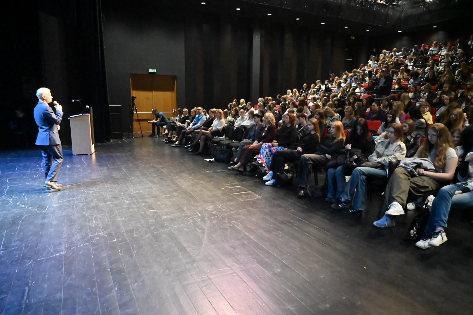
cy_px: 158
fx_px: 315
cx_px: 236
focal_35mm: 24
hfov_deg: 73.7
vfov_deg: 53.1
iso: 14400
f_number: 4
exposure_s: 1/200
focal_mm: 24
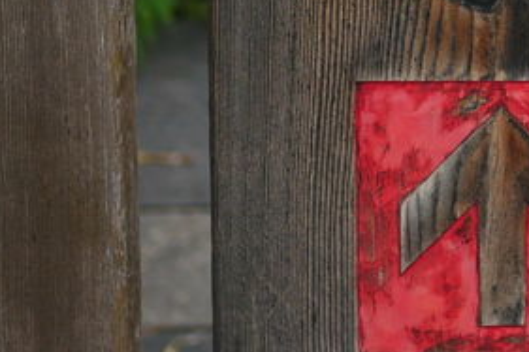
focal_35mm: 222
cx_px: 838
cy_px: -261
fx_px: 3260
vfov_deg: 6.1
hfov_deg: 9.0
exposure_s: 1/2000
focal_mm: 25
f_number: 1.8
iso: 200
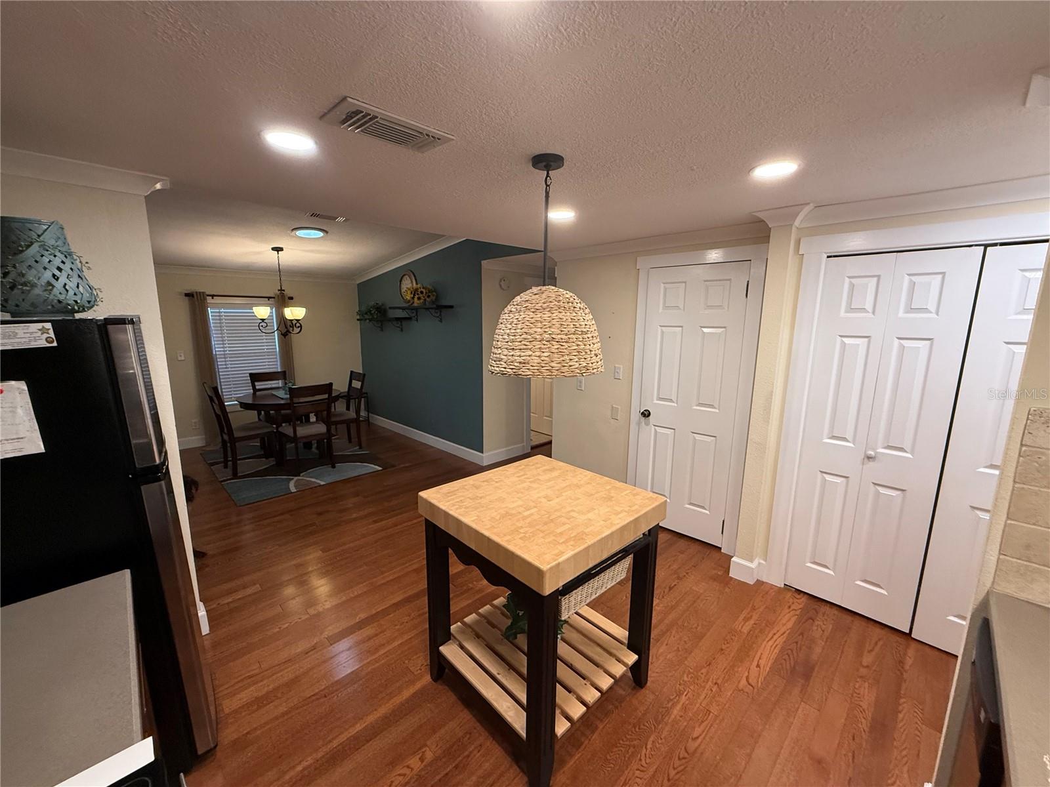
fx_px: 425
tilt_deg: -9.2
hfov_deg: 102.1
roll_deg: -0.1
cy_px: 394
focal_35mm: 14
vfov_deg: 85.7
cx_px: 525
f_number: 2.2
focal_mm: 2.22
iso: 320
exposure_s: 1/120
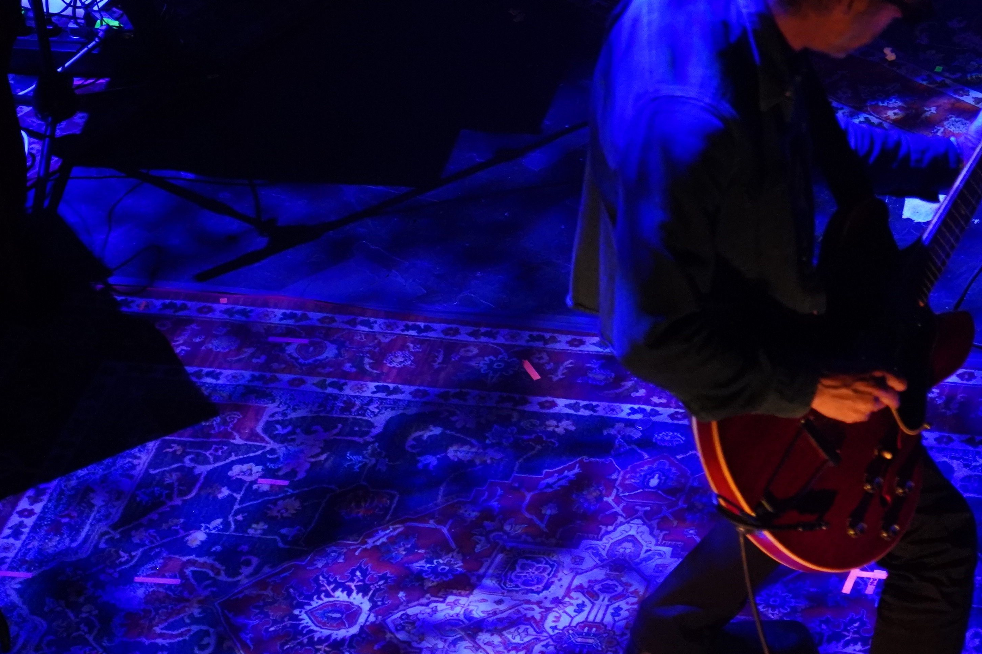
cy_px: 207
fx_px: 4364
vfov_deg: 8.6
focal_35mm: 160
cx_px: 741
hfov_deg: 12.8
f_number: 4
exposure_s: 1/160
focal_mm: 77
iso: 8000
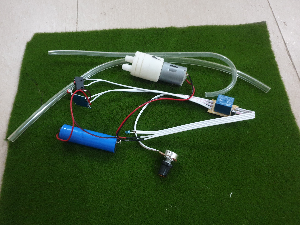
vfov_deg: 46.8
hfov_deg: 59.7
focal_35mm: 30
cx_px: 129
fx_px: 260
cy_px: 115
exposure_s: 1/13
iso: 320
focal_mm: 4.3
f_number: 1.5
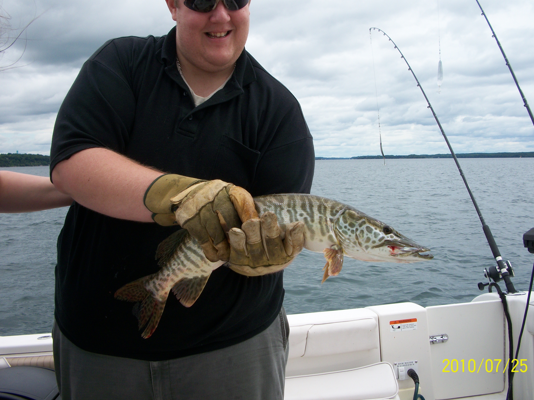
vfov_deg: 38.7
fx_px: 571
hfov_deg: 50.1
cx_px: 274
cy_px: 201
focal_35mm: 37
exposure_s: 1/250
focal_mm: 6.3
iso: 80
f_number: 5.6
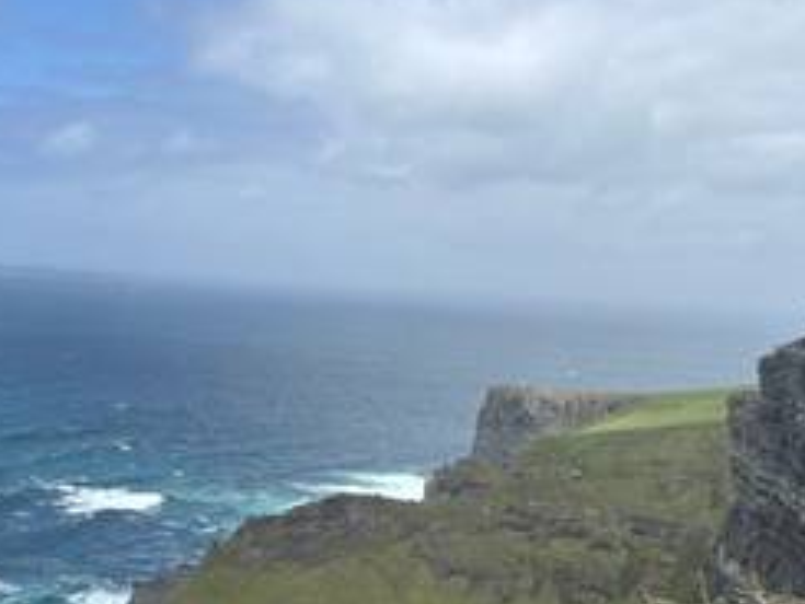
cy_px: 466
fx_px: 1187
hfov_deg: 37.5
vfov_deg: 28.1
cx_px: 398
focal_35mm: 51
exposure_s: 1/3937
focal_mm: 5.96
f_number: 1.6
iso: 50
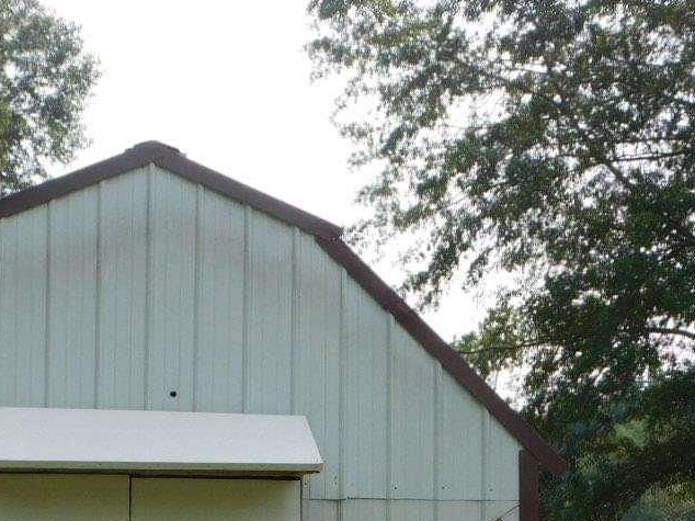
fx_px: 2027
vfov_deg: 14.3
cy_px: 578
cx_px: 232
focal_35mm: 101
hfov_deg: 19.4
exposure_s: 1/1000
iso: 125
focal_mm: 7.1
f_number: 3.6
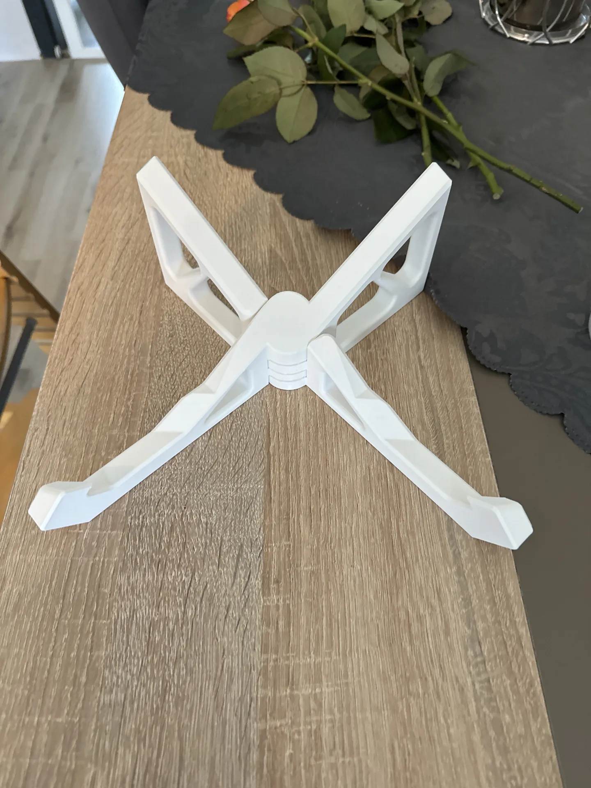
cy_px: 394
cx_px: 296
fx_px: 546
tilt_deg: -55.8
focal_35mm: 24
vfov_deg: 71.6
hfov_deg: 56.8
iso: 640
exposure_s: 1/50
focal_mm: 6.76
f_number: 1.78
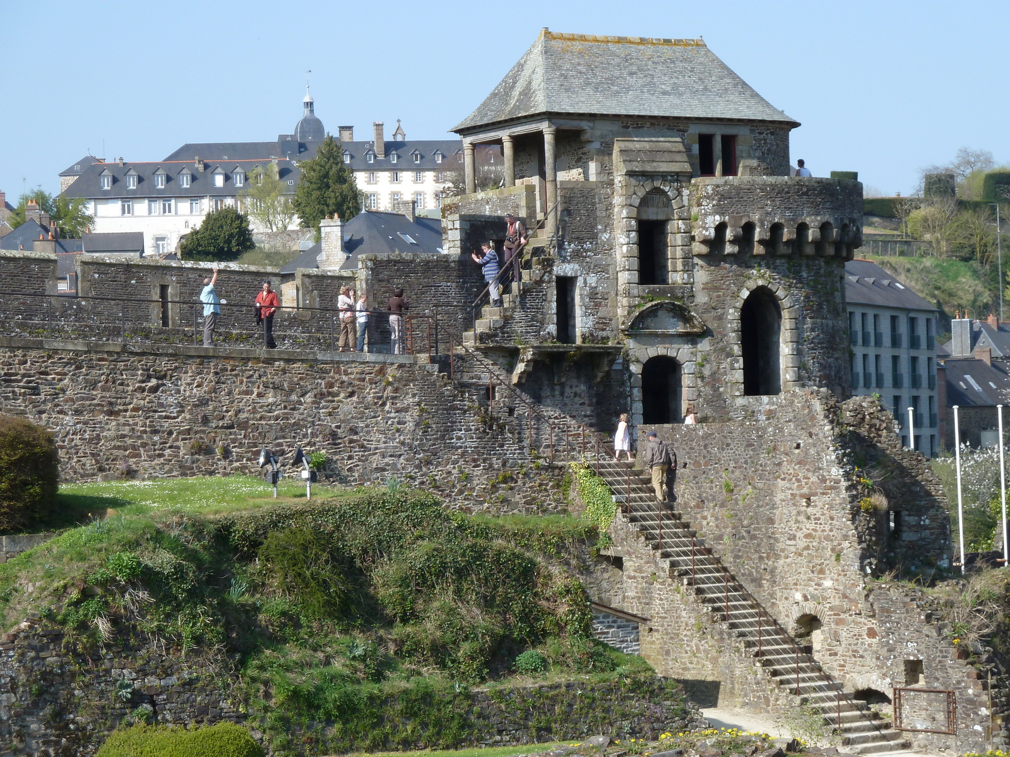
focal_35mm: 111
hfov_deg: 17.7
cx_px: 505
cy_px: 378
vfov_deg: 13.3
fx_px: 3239
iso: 80
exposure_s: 1/320
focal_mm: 18.2
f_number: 4.4
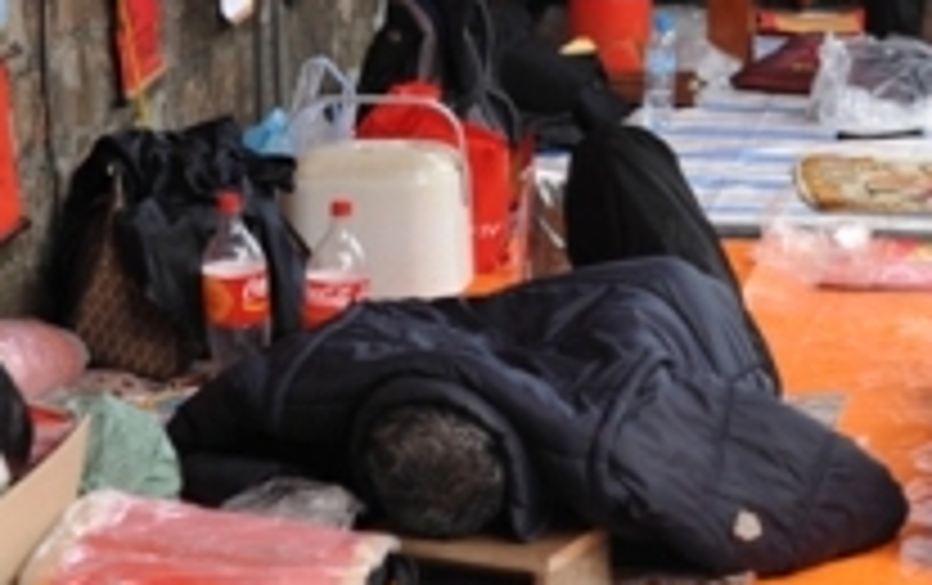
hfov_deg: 12.7
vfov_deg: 8.0
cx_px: 955
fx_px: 4120
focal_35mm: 162
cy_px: -133
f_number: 3.2
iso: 250
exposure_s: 1/200
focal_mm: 50
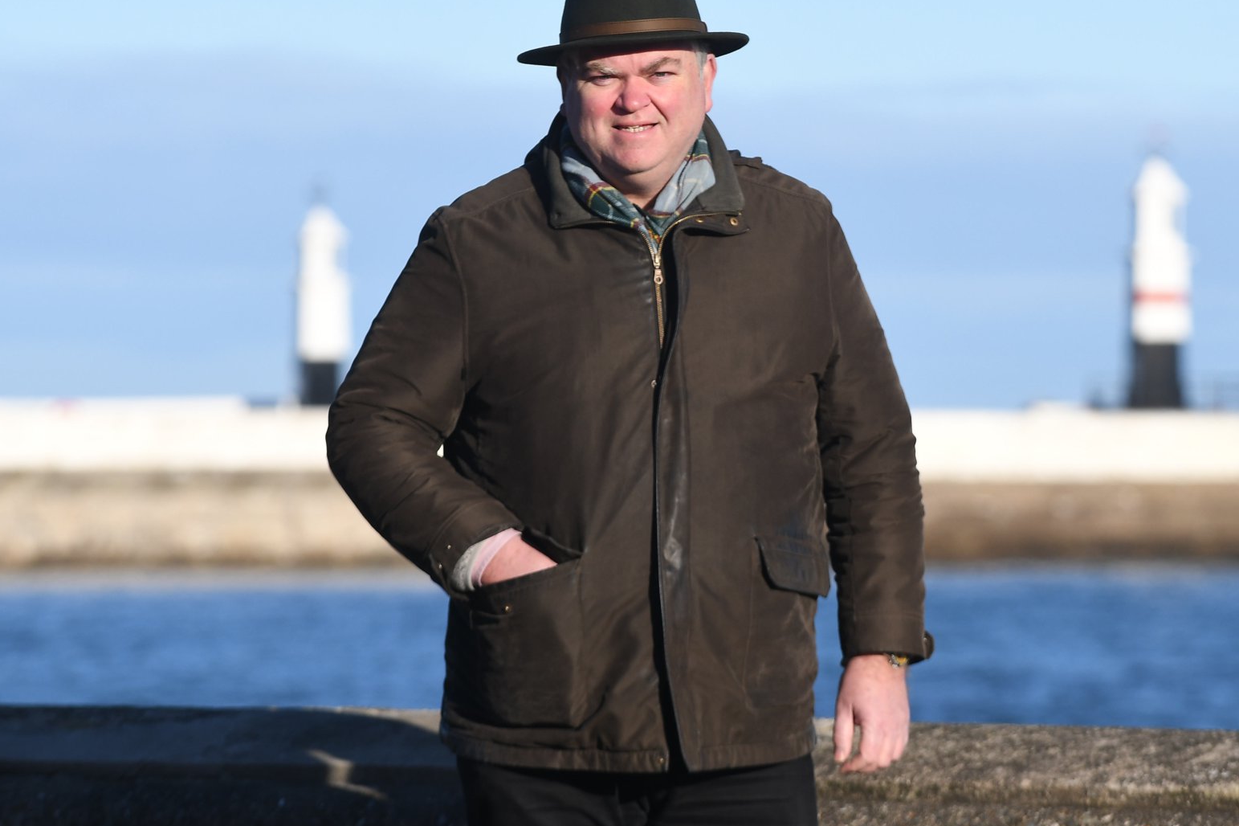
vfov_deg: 4.5
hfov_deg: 6.7
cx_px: 764
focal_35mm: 309
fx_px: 10620
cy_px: 326
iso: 320
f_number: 8
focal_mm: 155
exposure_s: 1/2000
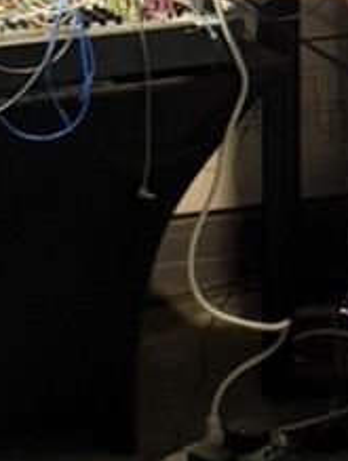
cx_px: 633
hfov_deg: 12.1
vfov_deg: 17.1
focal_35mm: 112
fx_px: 1497
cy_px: -25
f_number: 1.78
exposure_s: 1/60
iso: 800
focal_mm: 6.76
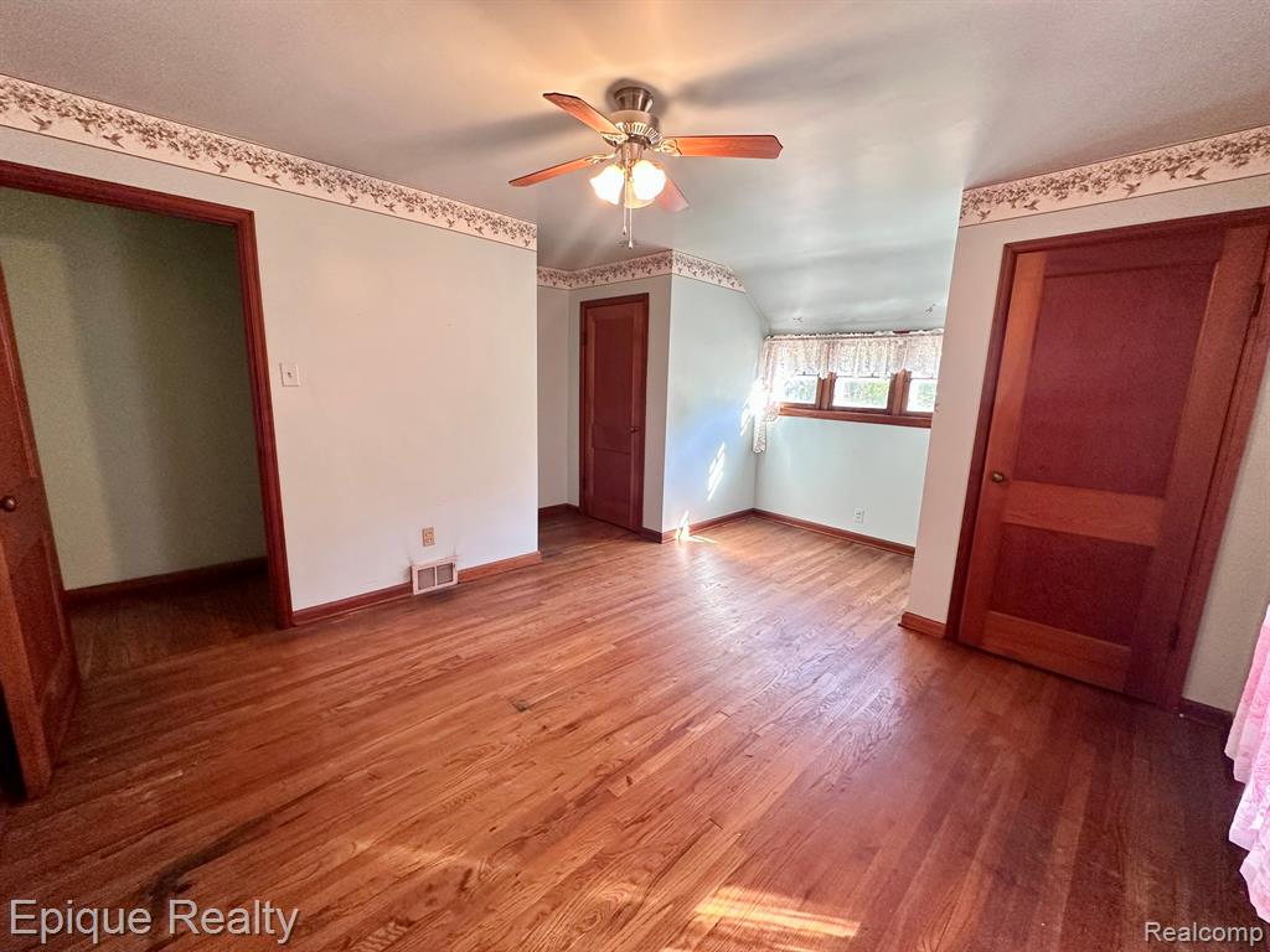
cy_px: 476
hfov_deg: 102.1
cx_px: 635
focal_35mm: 14
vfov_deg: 85.7
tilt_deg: -10.8
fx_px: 514
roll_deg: -2.2
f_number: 2.2
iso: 250
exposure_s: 1/120
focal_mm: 2.22
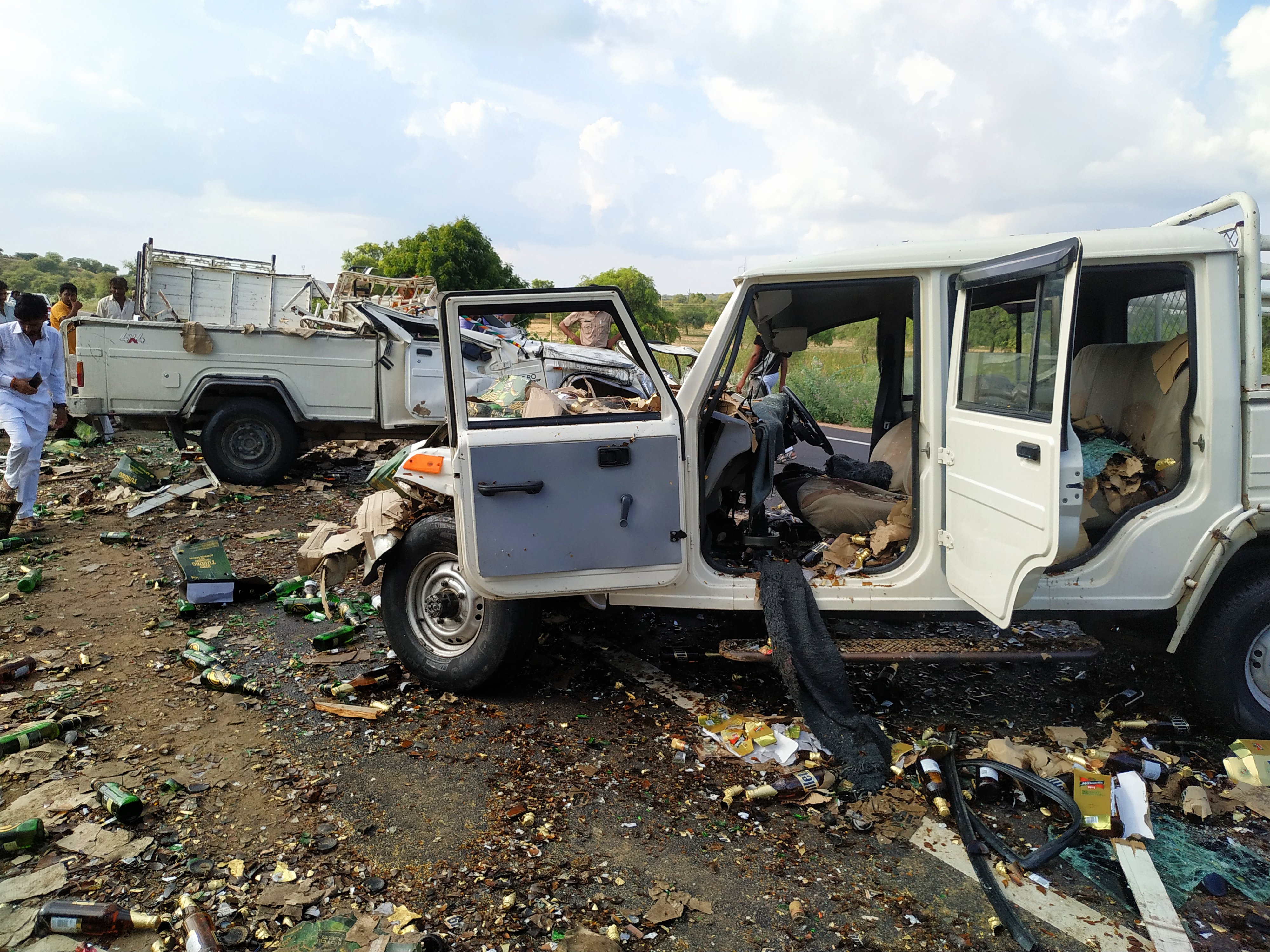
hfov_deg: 71.6
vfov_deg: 56.8
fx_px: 881
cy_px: 476
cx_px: 635
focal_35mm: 24
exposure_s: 1/1476
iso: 160
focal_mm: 3.94
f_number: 1.9
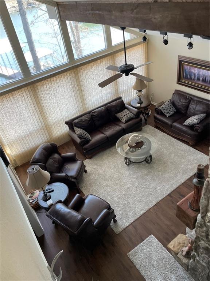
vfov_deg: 67.3
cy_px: 140
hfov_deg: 53.1
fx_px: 210
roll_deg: +10.5
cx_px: 105
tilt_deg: -29.2
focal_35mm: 26
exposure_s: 1/121
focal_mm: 4.2
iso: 64
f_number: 1.6
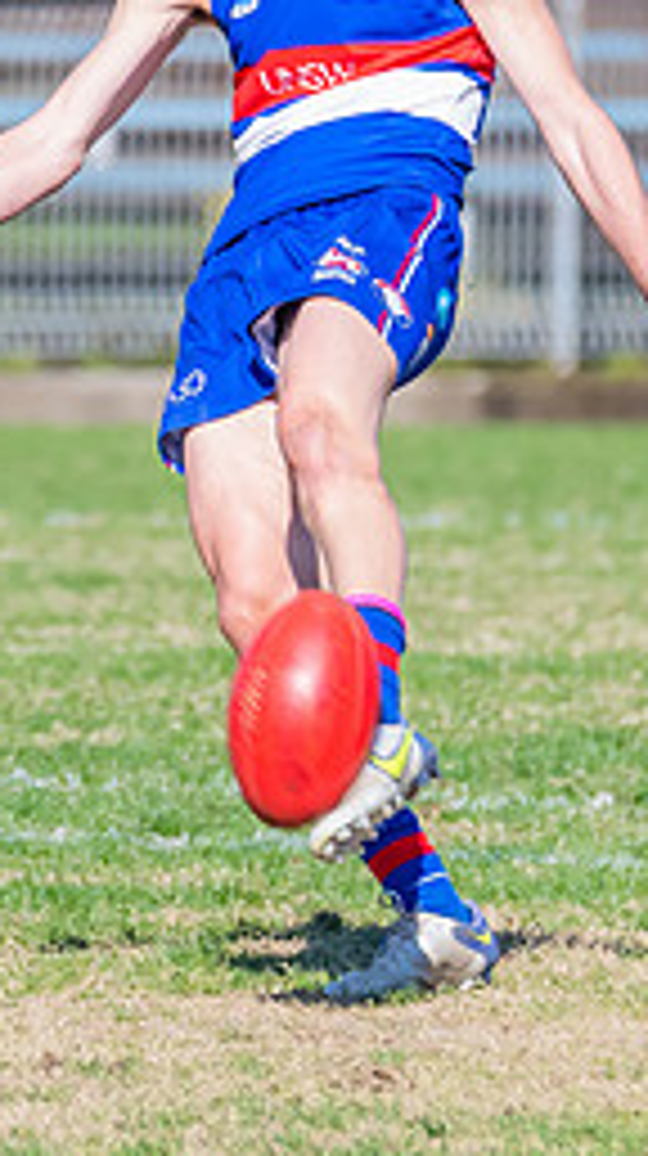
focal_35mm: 1706
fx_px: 52267
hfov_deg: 0.7
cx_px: 333
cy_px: 44
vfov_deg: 1.3
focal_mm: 420
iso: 800
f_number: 9
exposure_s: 1/1600
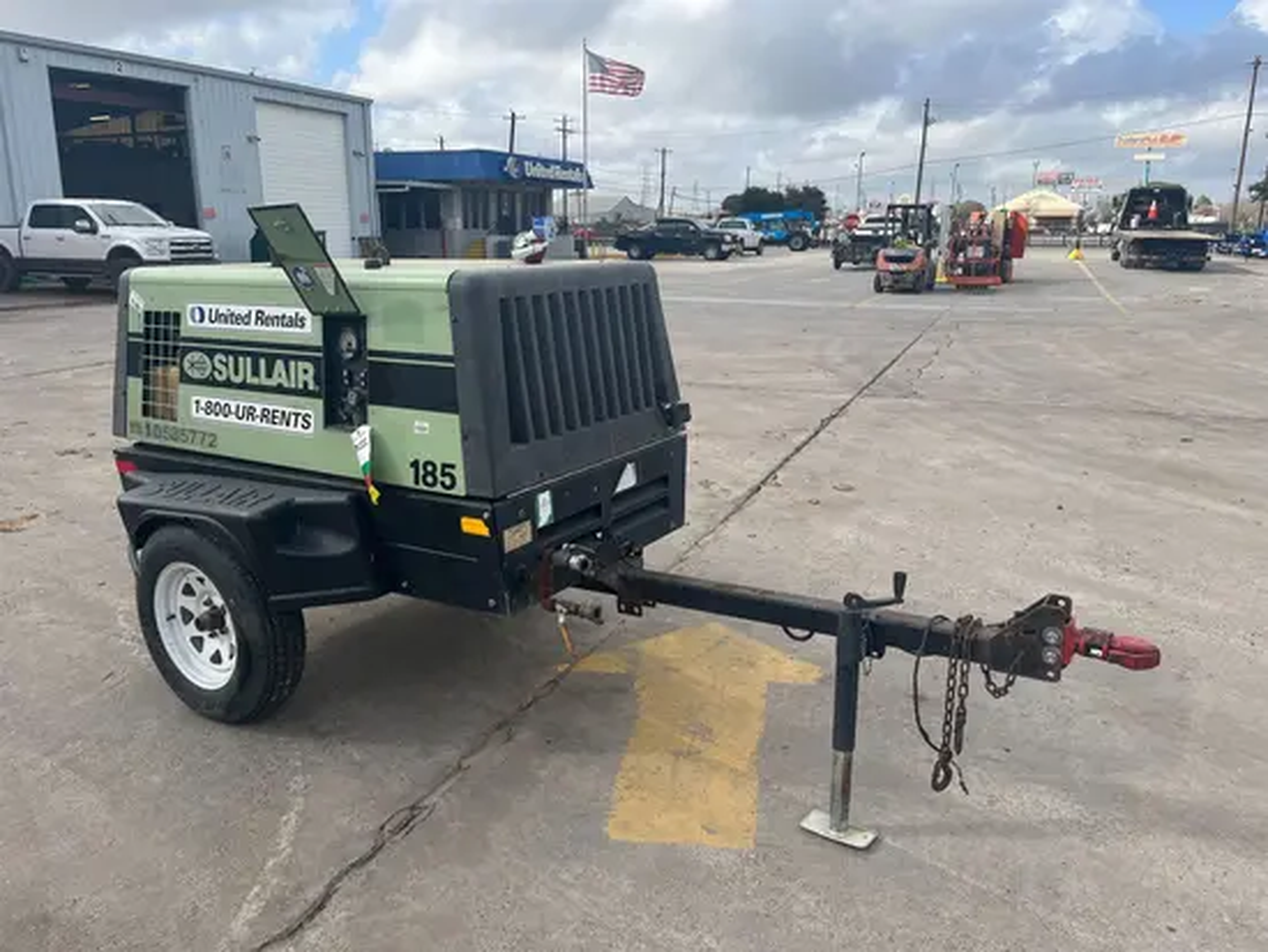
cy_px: 476
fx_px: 953
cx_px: 634
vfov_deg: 53.1
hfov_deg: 67.3
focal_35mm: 26
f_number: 1.6
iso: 50
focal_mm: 5.1
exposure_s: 1/2571
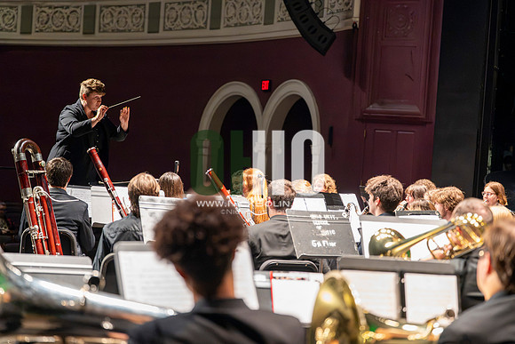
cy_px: 172
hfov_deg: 24.8
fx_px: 1173
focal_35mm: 82
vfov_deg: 16.7
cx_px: 258
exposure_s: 1/640
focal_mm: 82
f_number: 2.8
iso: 12800
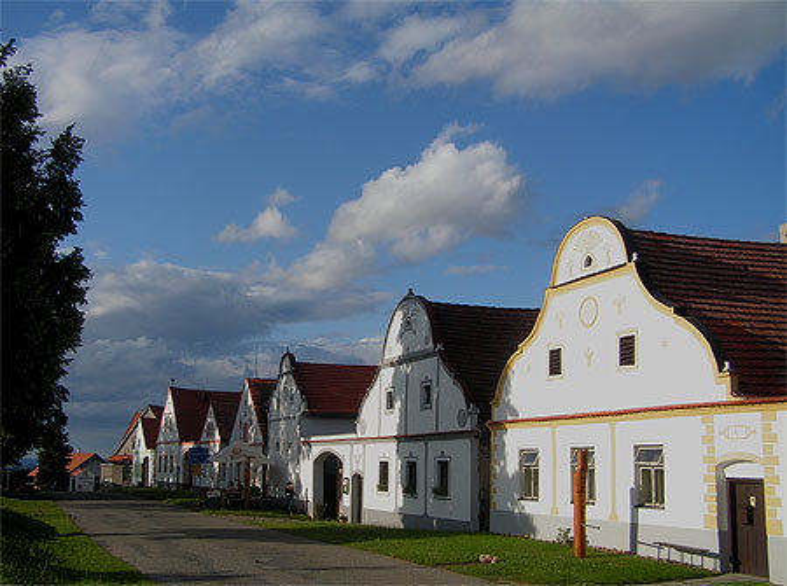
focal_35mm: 38
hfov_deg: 49.1
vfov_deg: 37.6
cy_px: 293
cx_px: 394
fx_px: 862
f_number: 4
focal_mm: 6.3
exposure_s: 1/1000
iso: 50
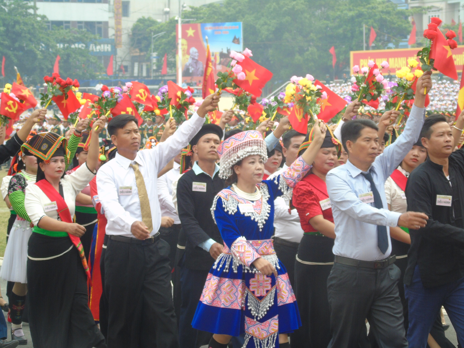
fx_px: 1903
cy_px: 174
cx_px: 232
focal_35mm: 142
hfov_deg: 13.9
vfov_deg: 10.4
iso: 100
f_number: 4.7
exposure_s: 1/160
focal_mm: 25
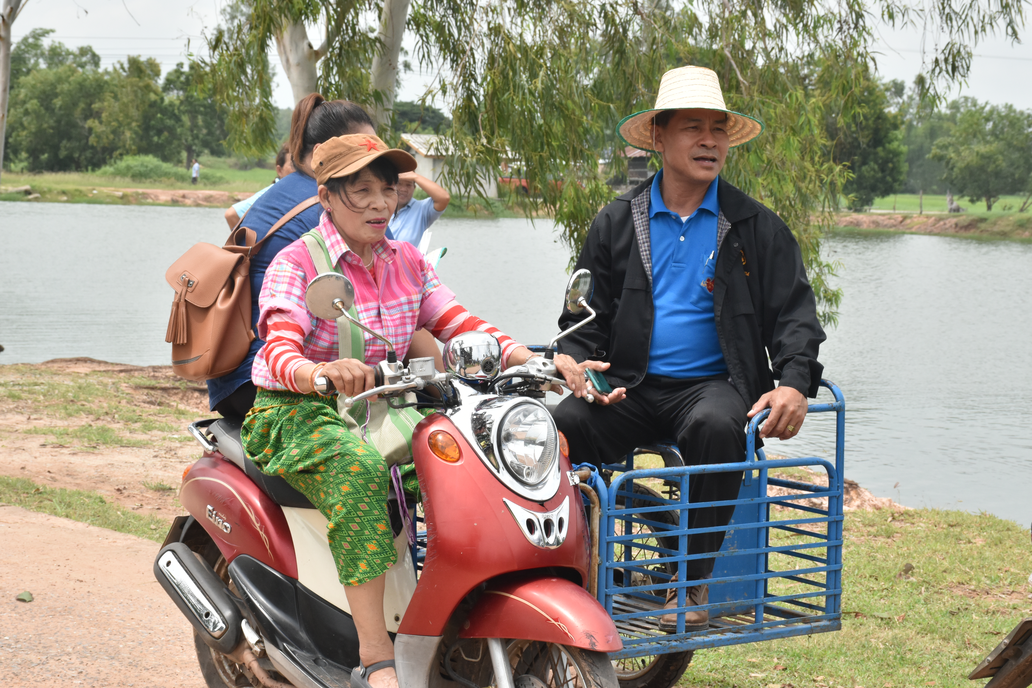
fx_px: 2236
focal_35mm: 78
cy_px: 344
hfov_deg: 26.0
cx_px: 516
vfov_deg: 17.5
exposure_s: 1/640
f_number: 13
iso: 800
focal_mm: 52
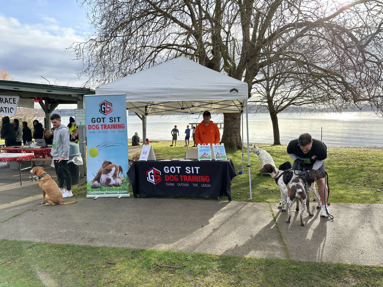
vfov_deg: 56.8
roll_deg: -0.1
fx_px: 266
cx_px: 192
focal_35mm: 24
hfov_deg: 71.6
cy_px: 144
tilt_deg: -7.5
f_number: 1.78
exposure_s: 1/2660
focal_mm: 6.86
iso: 80
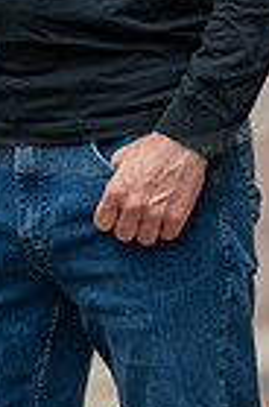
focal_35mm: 412
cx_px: 47
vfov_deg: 5.0
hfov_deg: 3.3
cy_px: -205
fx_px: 4641
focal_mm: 85
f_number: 1.2
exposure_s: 1/400
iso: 250
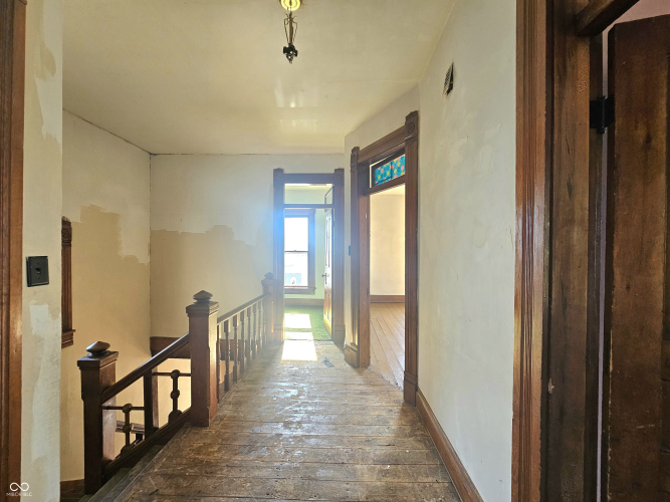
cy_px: 251
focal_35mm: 13
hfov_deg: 106.2
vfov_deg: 89.9
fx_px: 252
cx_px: 335
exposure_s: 1/60.2
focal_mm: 2.2
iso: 160
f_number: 2.2
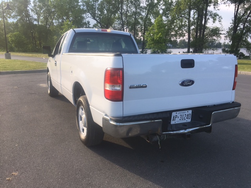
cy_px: 94
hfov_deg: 61.7
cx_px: 126
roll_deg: +0.9
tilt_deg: -12.7
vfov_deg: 48.2
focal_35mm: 29
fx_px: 210
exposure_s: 1/503
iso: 25
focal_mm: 4.15
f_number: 2.2
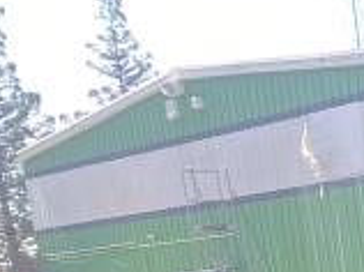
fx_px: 1386
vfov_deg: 10.0
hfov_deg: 12.1
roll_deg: +2.6
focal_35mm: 132
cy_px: 620
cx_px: 866
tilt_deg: -11.5
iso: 32
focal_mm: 4.25
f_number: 1.8
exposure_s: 1/305
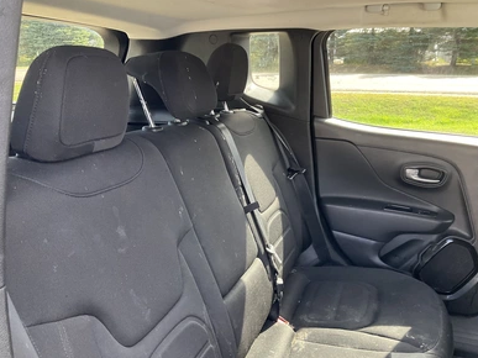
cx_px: 240
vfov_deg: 46.8
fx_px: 414
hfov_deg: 60.0
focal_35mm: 30
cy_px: 183
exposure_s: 1/60
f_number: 1.8
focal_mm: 3
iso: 80
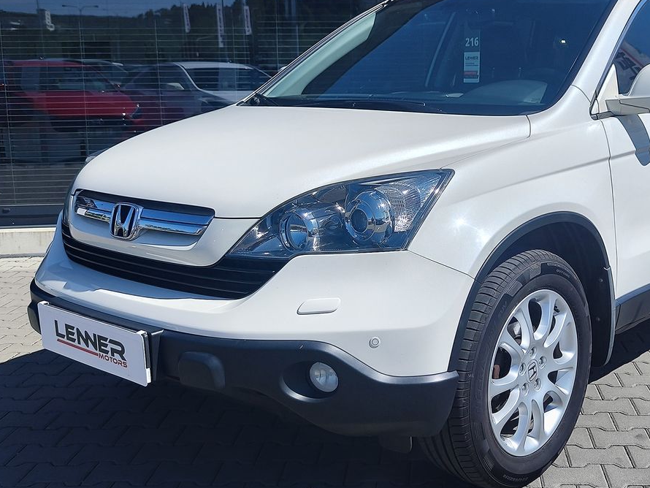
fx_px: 582
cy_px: 226
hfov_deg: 57.1
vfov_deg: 45.4
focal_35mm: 31
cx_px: 430
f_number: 1.69
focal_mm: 7.01
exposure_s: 1/1553
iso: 50
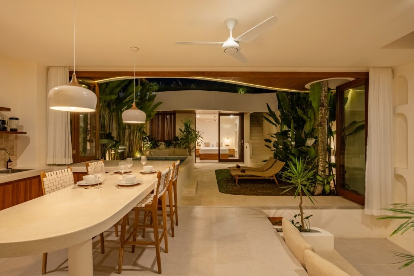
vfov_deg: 70.5
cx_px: 207
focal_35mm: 17
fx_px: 196
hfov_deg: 93.3
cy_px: 138
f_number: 9
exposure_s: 1/13
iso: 640
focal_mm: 11.5
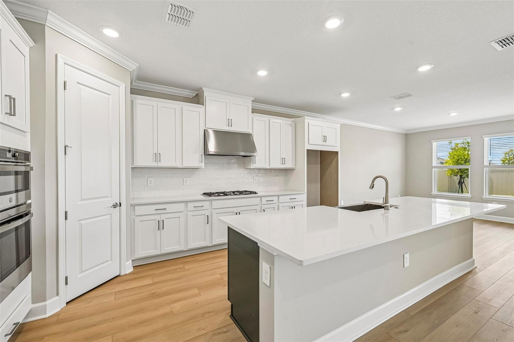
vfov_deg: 81.2
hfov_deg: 104.3
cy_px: 171
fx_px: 200
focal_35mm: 14
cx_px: 257
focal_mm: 14
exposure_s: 1/60
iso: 400
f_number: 8
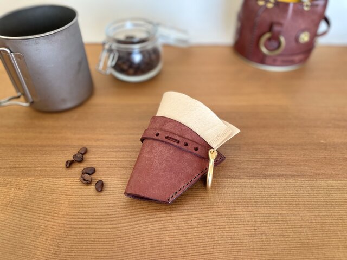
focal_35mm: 26
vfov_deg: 53.1
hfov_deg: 67.3
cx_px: 174
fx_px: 261
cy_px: 130
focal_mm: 4.2
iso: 125
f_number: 1.6
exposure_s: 1/68
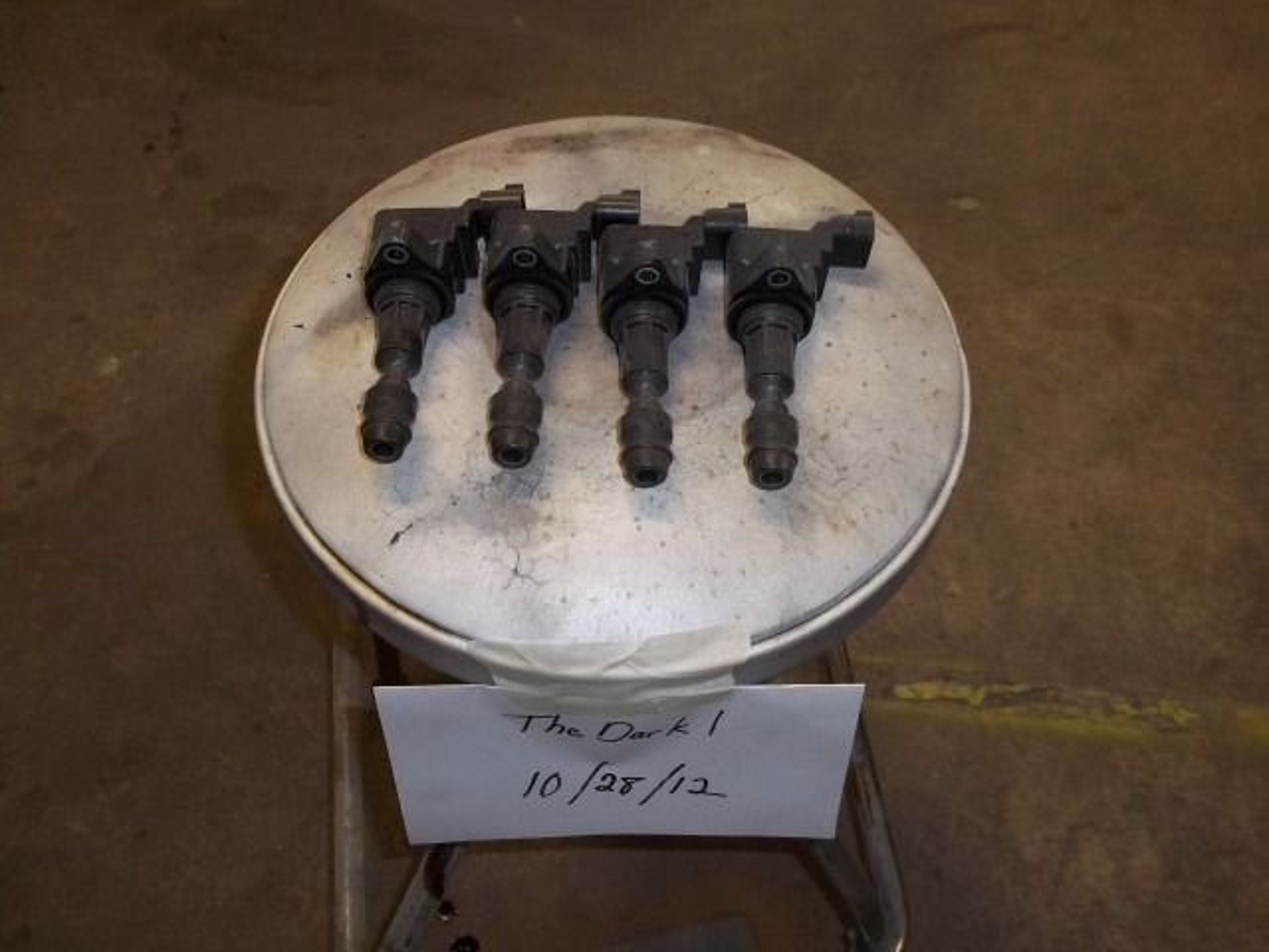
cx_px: 634
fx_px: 1320
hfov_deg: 51.4
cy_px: 476
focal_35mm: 36
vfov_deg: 39.7
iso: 160
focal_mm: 6.5
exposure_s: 1/30
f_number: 3.1
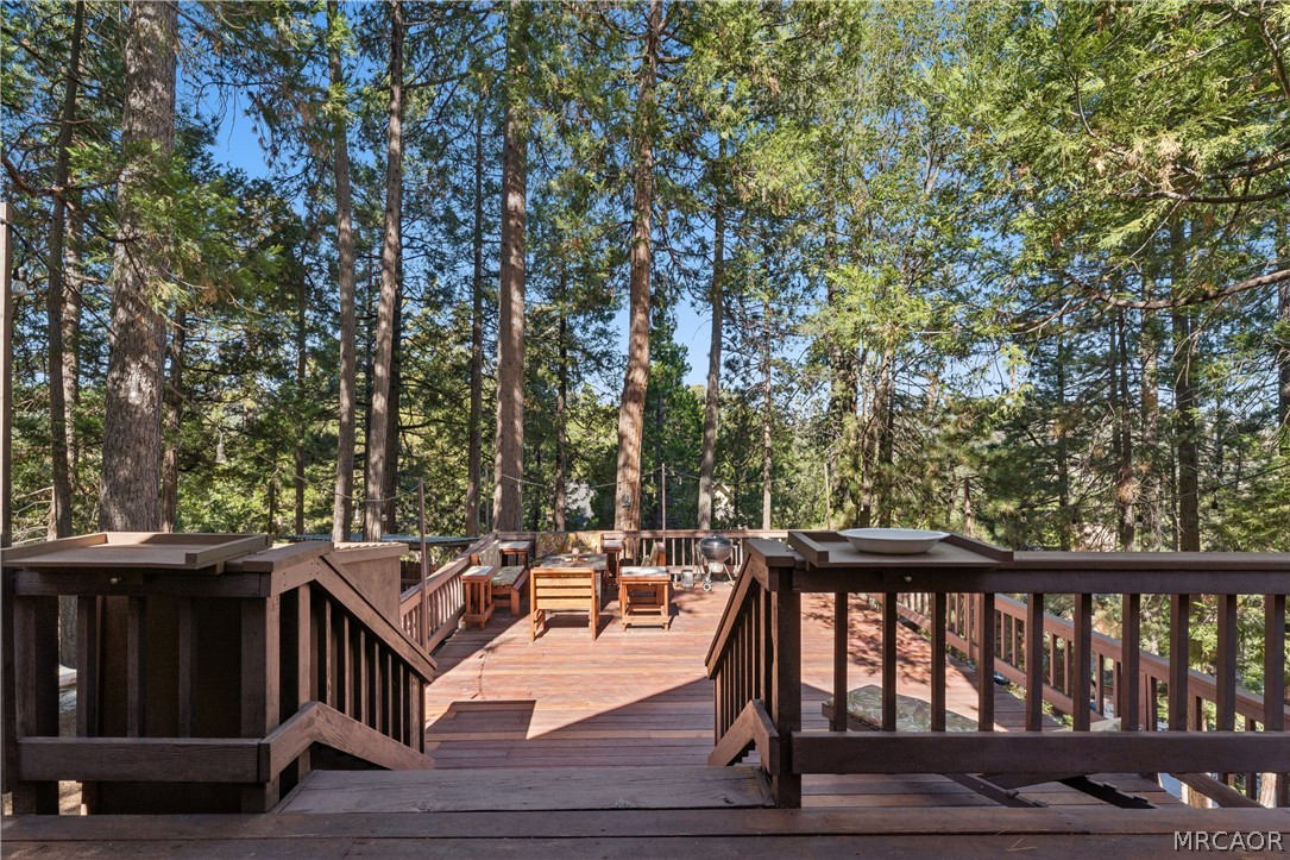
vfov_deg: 70.7
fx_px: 605
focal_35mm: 17
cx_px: 645
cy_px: 430
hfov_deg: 93.6
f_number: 13
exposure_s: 1/25
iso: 100
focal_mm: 16.9
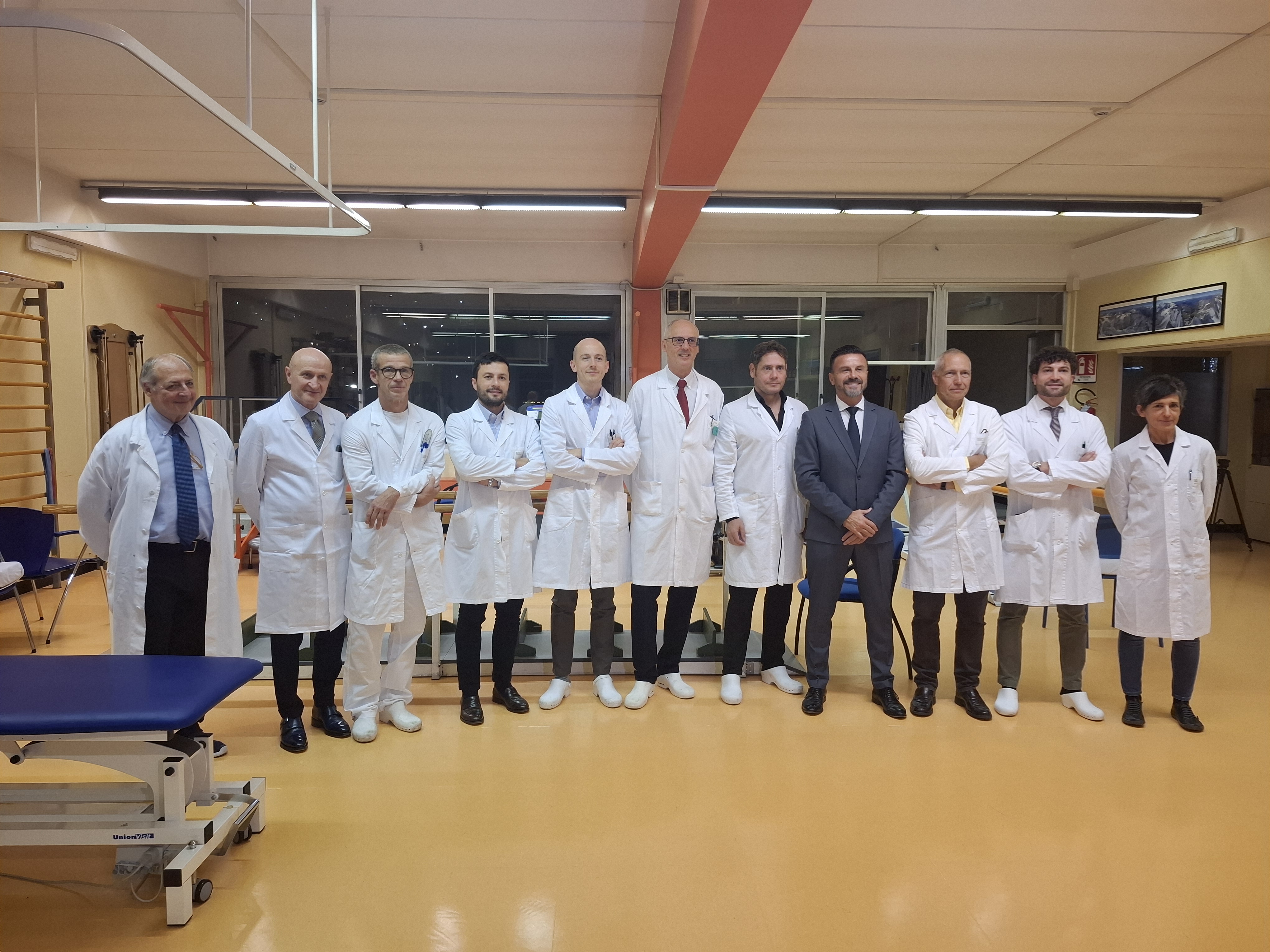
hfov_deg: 73.9
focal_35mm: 23
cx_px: 635
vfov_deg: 58.9
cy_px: 476
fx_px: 844
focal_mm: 5.54
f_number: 1.8
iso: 400
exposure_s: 1/33
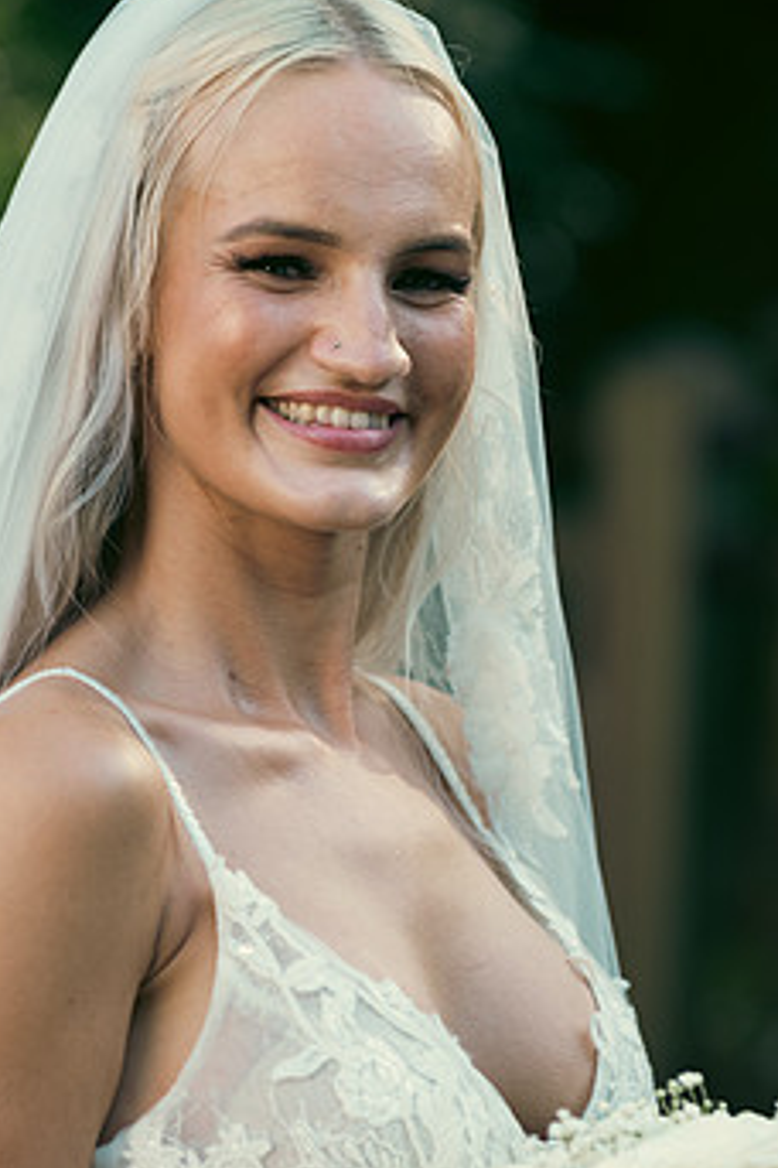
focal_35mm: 191
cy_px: 608
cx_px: 362
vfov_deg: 10.8
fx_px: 6191
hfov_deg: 7.2
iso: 160
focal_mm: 145
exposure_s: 1/200
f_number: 3.5
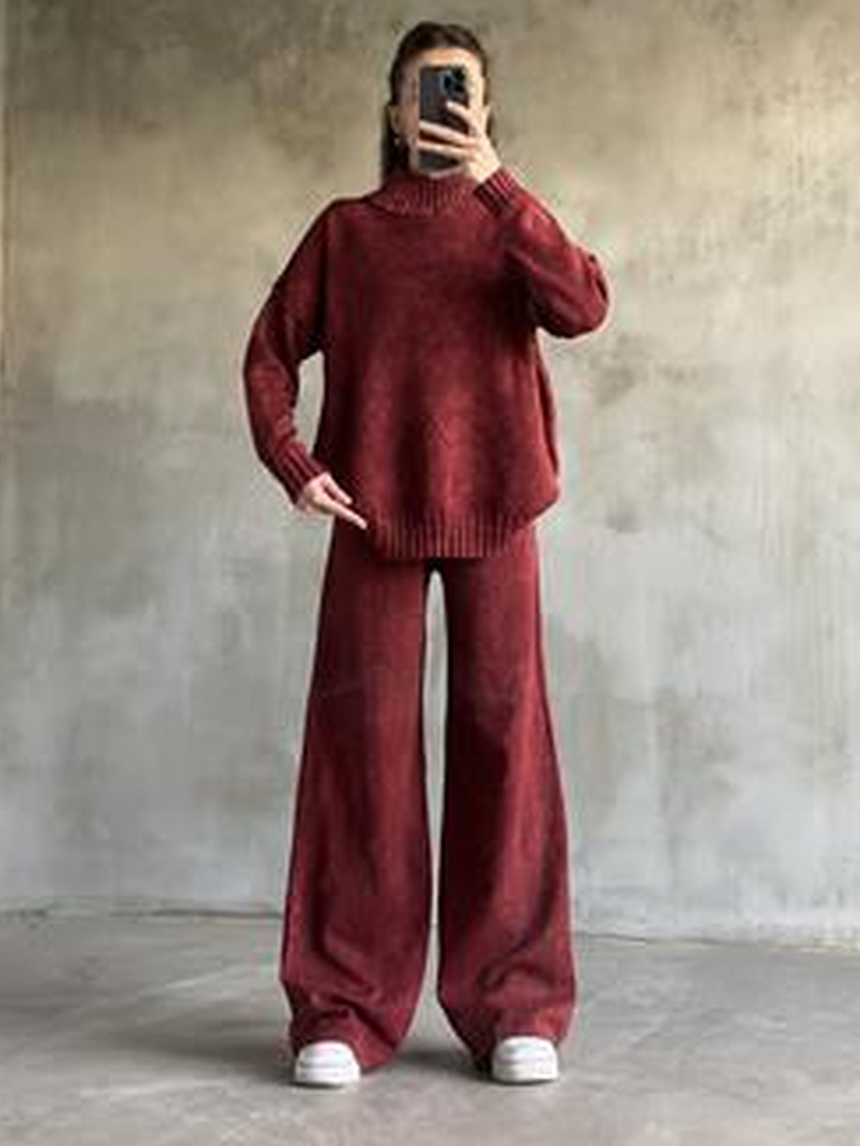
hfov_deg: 23.3
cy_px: 406
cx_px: 419
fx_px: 2086
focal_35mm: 63
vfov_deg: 30.5
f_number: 1.78
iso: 320
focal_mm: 6.86
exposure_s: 1/60
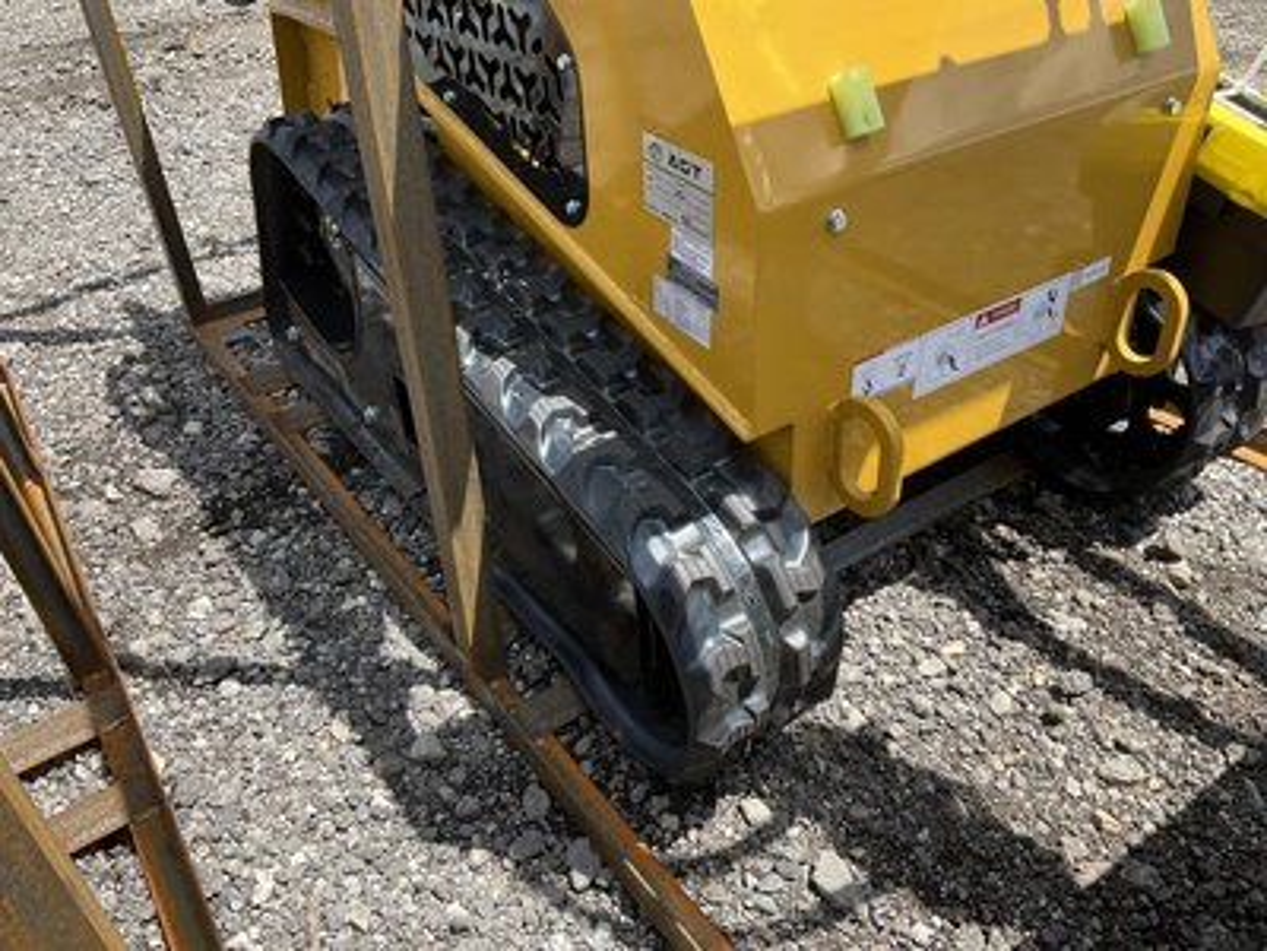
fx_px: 1061
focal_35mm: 29
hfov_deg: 61.7
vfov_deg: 48.2
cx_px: 634
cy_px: 476
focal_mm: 3
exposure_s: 1/586
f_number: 1.8
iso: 25
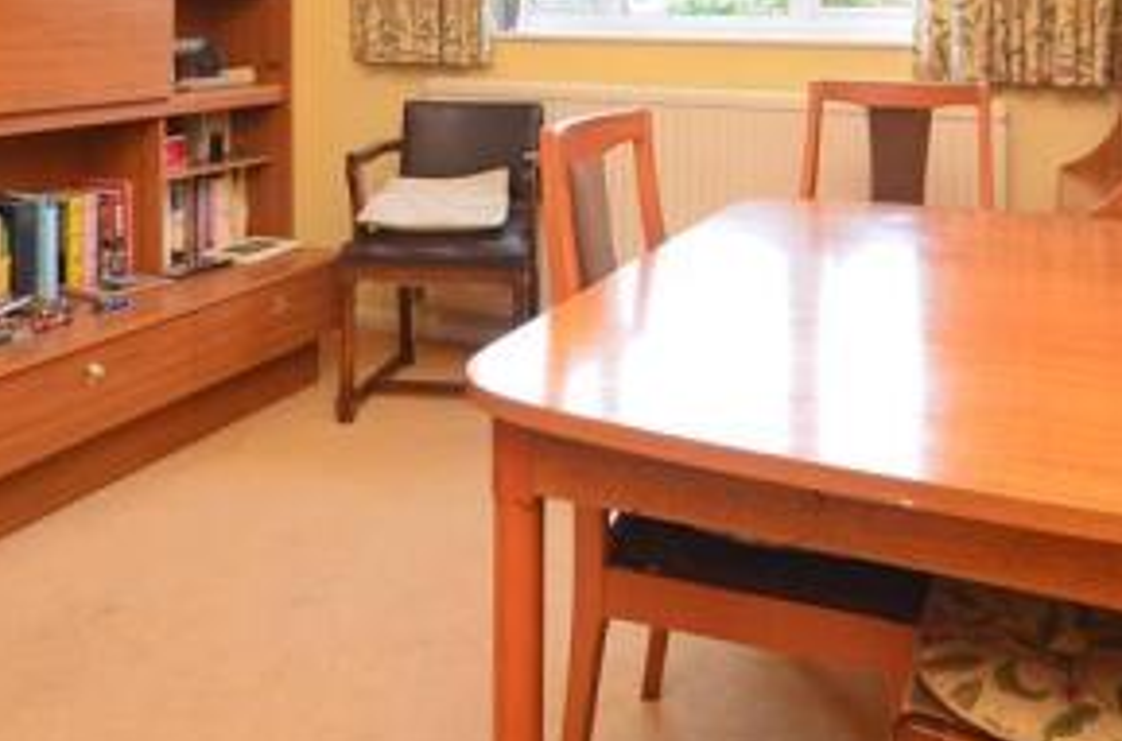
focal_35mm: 34
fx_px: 1057
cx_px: 571
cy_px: -8
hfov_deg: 55.9
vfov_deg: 34.9
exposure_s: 1/15
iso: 200
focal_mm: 10
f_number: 5
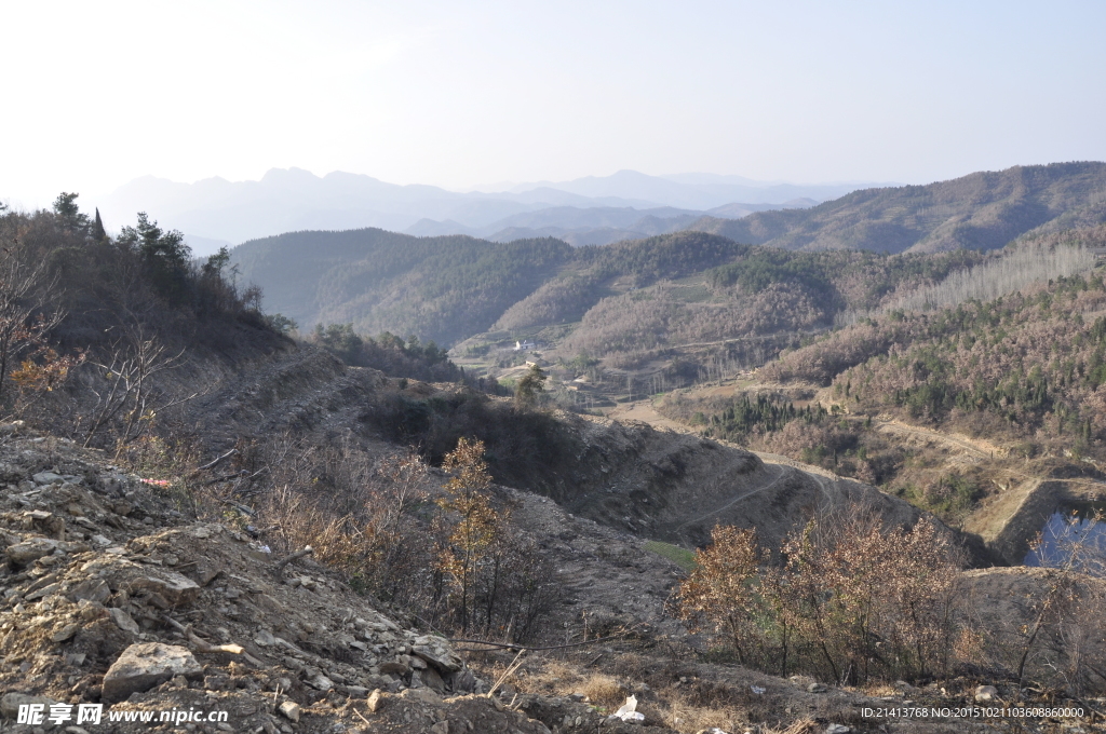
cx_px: 553
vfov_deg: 47.8
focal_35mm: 27
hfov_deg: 67.4
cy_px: 367
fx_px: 828
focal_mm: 18
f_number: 9
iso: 200
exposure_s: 1/200
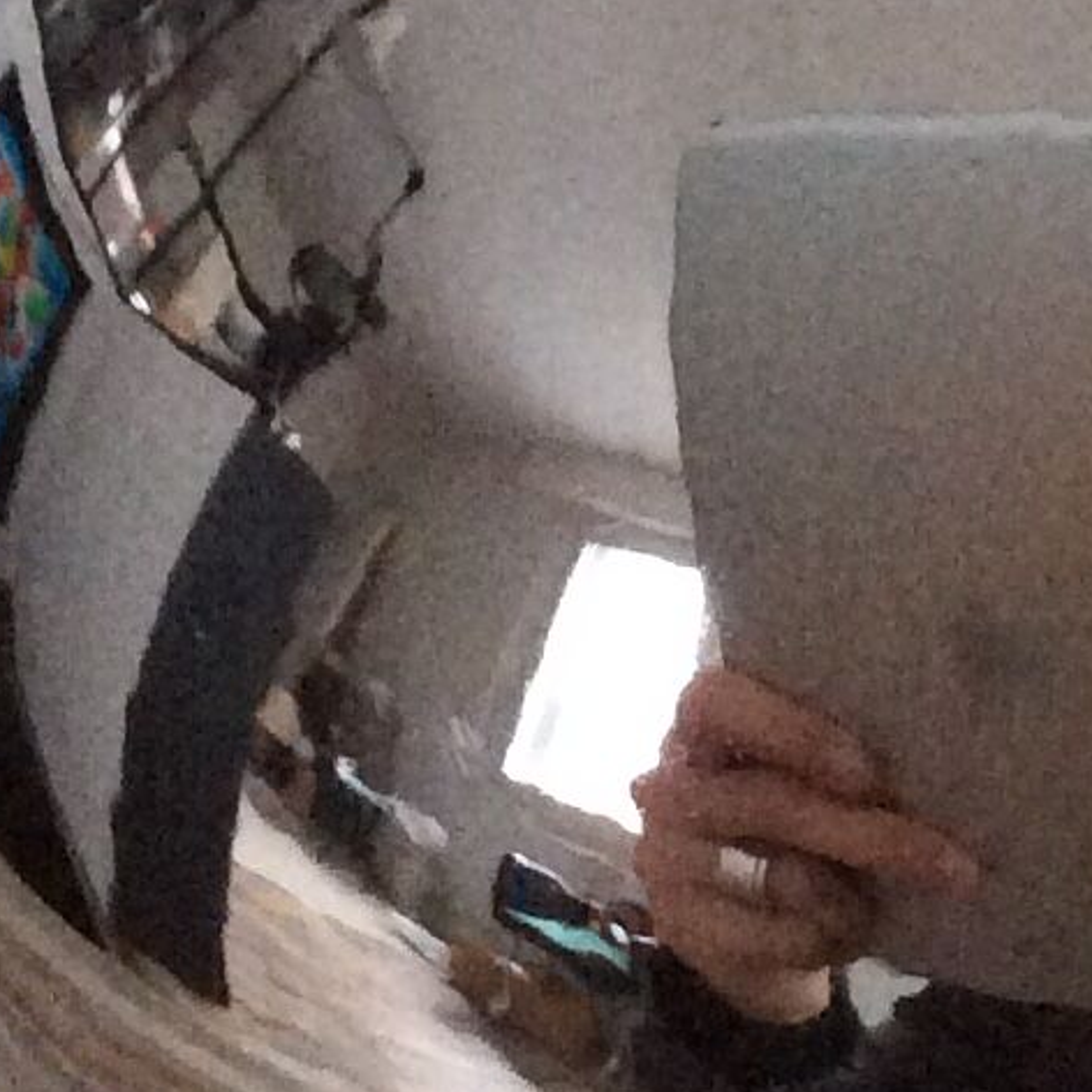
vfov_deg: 11.1
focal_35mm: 155
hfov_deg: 11.1
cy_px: -136
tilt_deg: -50.5
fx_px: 5532
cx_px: 1321
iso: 250
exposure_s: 1/25
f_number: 2.4
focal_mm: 3.3
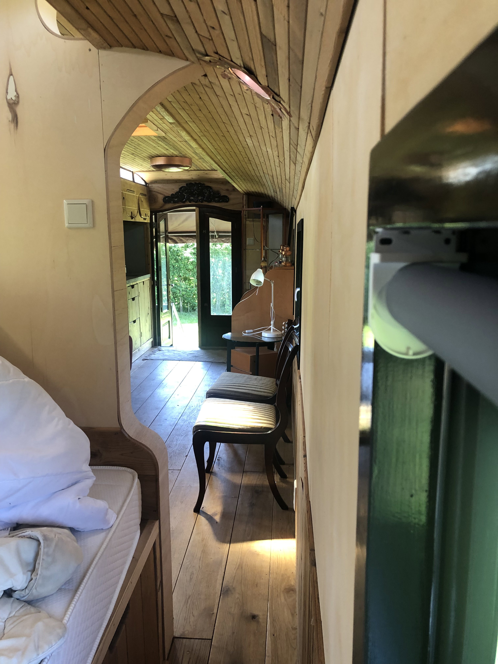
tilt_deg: -9.6
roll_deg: -0.5
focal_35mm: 28
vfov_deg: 63.4
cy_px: 332
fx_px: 537
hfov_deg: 49.7
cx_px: 249
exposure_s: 1/30
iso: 32
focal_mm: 4
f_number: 1.8
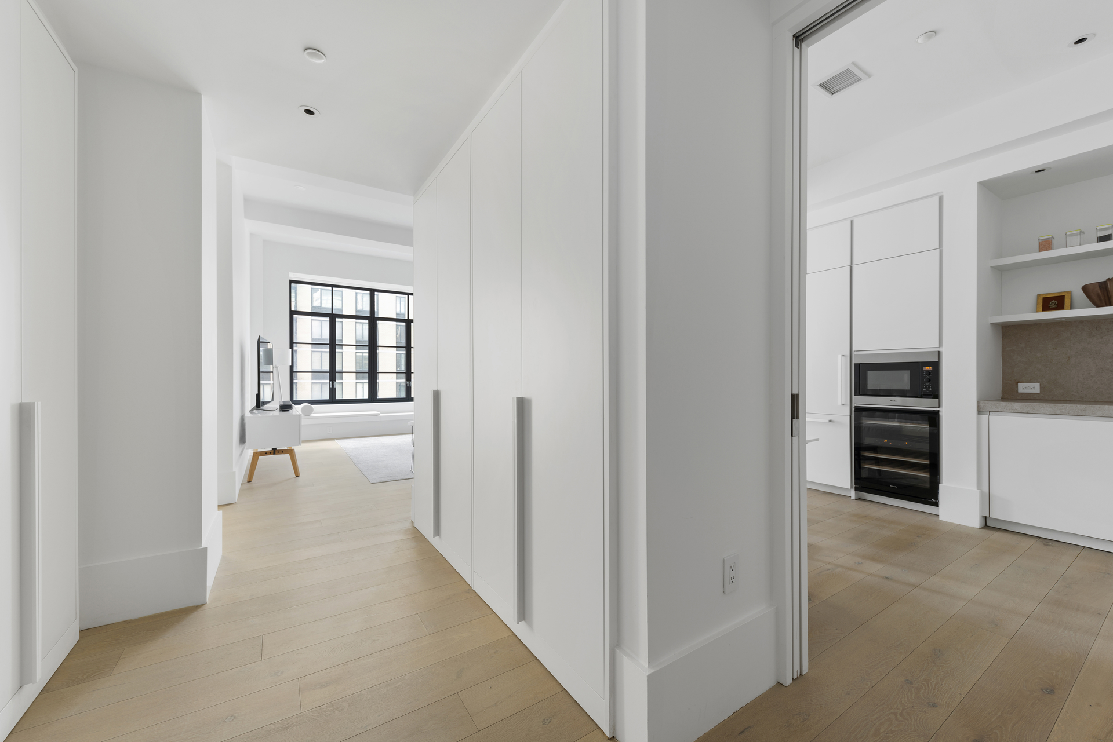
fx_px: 433
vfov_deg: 81.2
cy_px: 371
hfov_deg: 104.2
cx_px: 556
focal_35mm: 14
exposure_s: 2.5
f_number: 8
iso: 100
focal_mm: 14
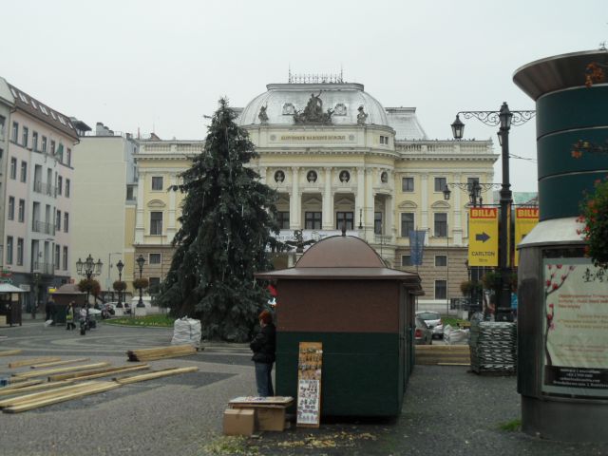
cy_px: 228
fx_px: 878
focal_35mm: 50
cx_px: 304
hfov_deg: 38.2
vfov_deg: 29.1
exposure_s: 1/180
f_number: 3.8
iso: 80
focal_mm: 8.2
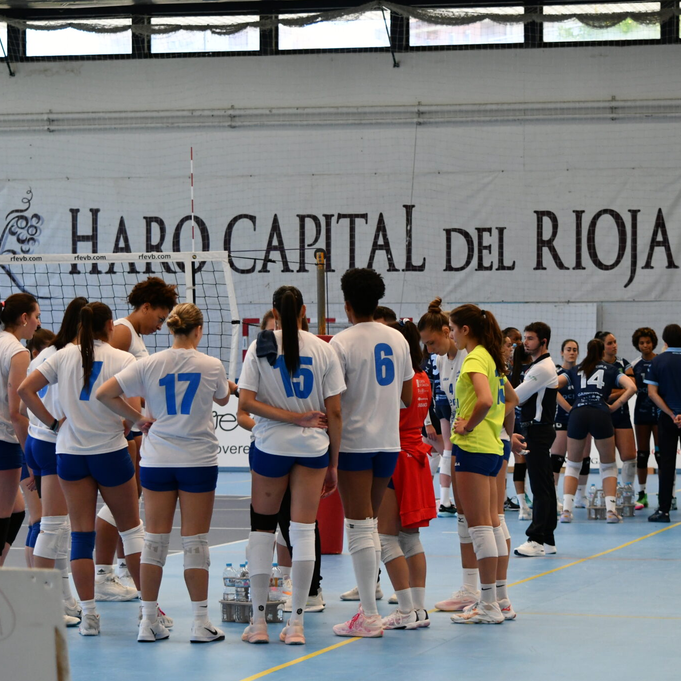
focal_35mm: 124
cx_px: 395
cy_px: 341
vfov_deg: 14.1
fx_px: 2760
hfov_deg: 14.1
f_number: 4.5
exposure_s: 1/1000
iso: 1600
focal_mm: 65
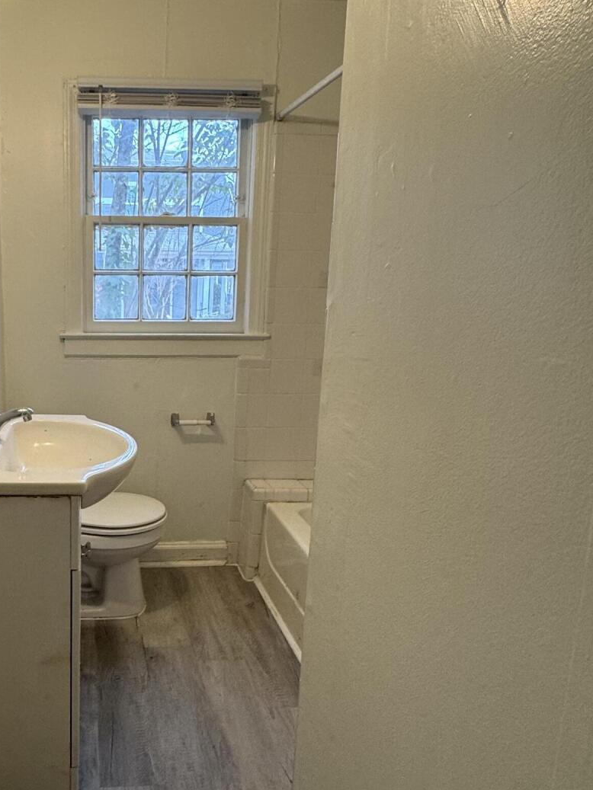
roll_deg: -0.5
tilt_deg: -11.0
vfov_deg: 65.3
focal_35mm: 27
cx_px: 122
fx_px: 617
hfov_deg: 48.6
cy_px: 395
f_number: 2.2
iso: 125
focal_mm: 2.22
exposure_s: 1/120
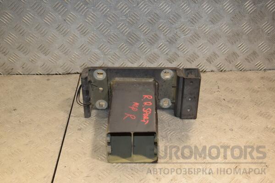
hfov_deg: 38.9
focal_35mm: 51
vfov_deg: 26.5
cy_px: 92
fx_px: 390
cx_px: 138
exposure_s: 1/200
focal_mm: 34
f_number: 6.3
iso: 800
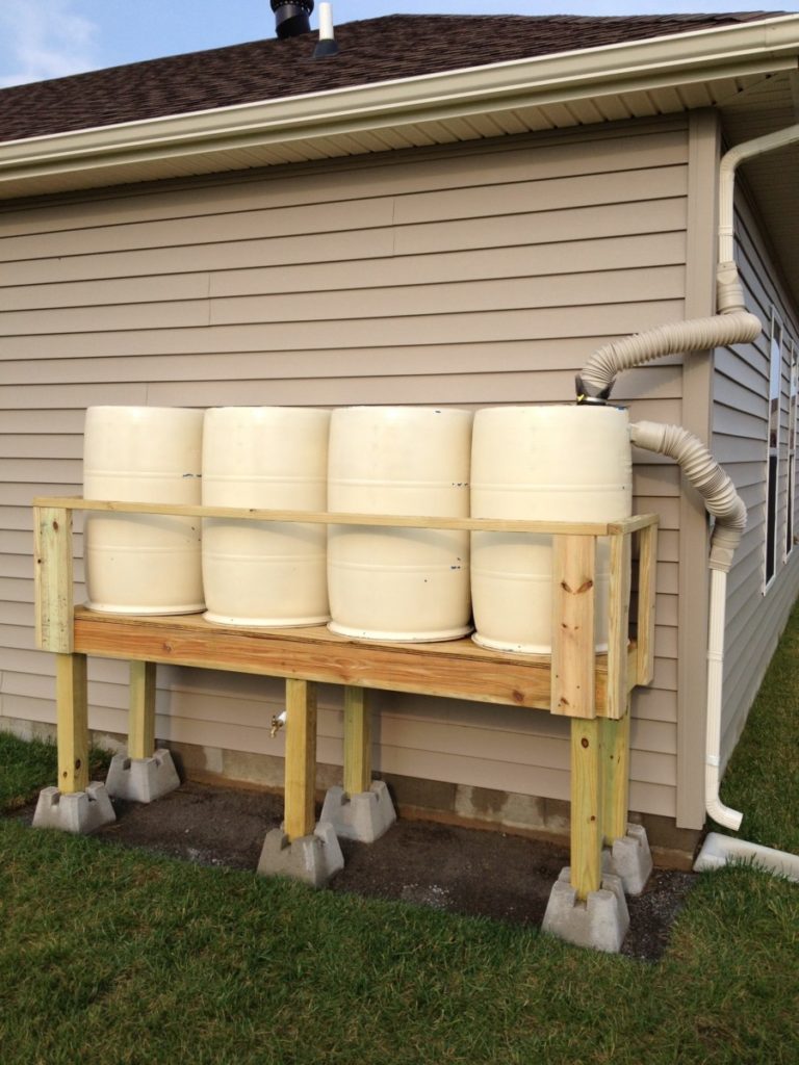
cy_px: 532
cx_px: 400
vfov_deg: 52.6
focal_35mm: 35
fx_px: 1077
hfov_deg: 40.7
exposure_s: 1/1042
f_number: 2.4
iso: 50
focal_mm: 4.28
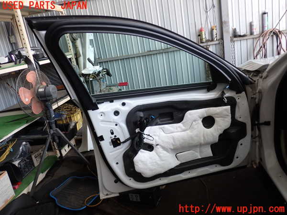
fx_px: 249
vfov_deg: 46.8
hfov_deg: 60.0
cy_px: 108
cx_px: 144
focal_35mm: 30
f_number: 2.3
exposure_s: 1/100
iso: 100
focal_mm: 5.4
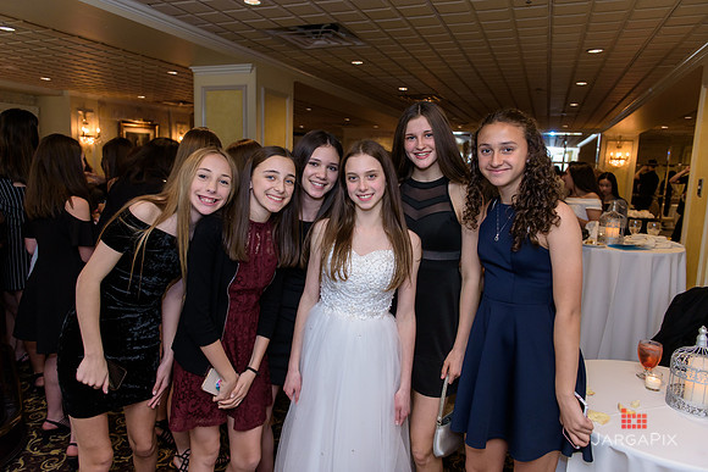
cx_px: 354
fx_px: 472
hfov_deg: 73.7
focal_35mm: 24
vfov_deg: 53.2
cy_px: 236
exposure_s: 1/125
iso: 1600
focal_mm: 24
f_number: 3.2
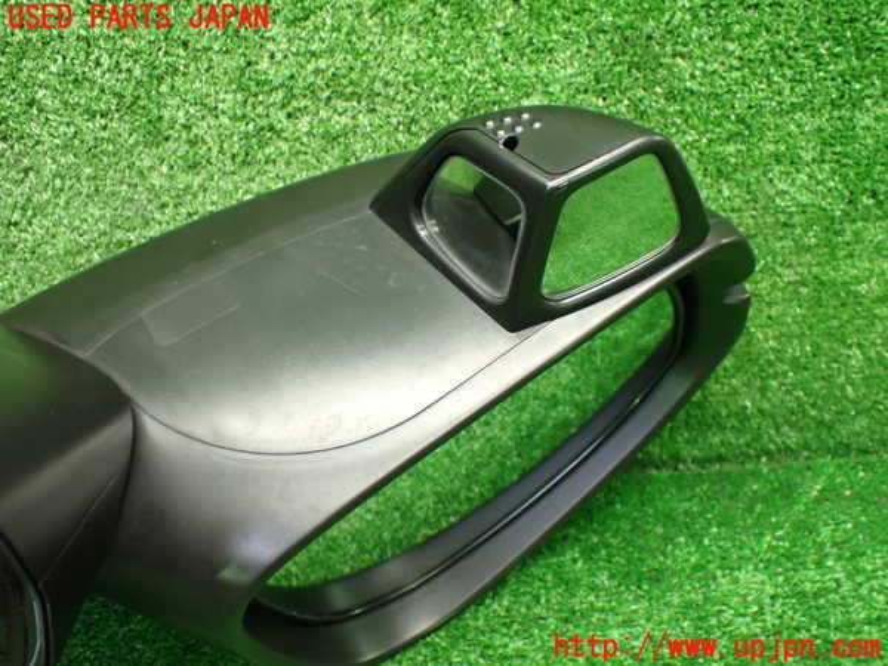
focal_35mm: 36
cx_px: 444
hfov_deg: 51.4
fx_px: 924
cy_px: 333
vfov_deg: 39.7
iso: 800
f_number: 2.5
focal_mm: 6.37
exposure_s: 1/60
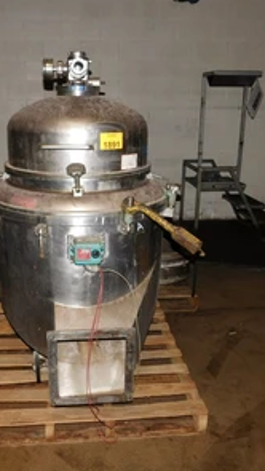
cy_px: 236
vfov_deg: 58.0
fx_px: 425
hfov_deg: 34.5
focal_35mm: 34
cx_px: 97
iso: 200
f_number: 3
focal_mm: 4
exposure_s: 1/30
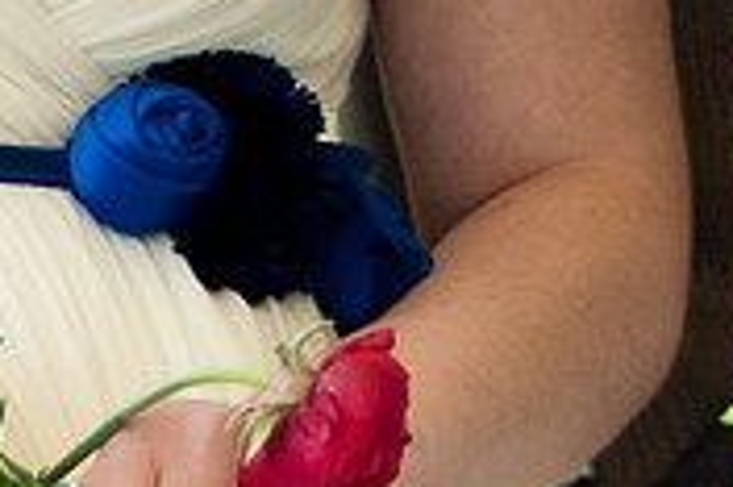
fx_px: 3356
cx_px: -267
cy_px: 533
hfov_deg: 12.0
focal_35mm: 165
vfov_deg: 8.2
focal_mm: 50
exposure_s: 1/3200
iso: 200
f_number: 1.4
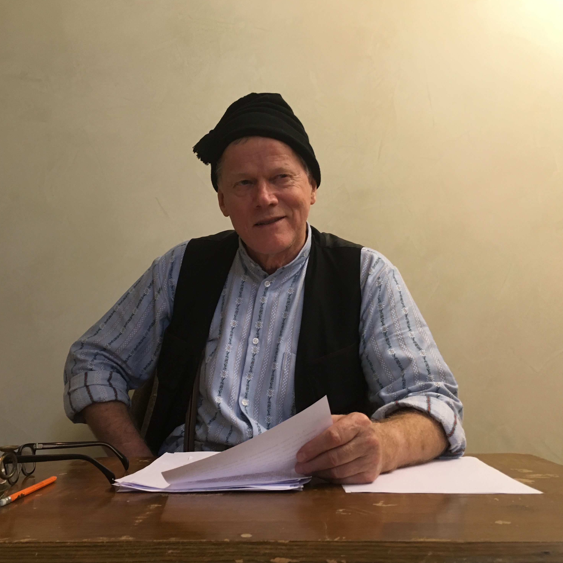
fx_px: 644
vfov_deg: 47.2
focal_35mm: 35
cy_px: 283
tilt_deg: +6.8
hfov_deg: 47.1
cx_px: 242
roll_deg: +0.9
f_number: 2.2
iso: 160
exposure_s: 1/33
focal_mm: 4.15
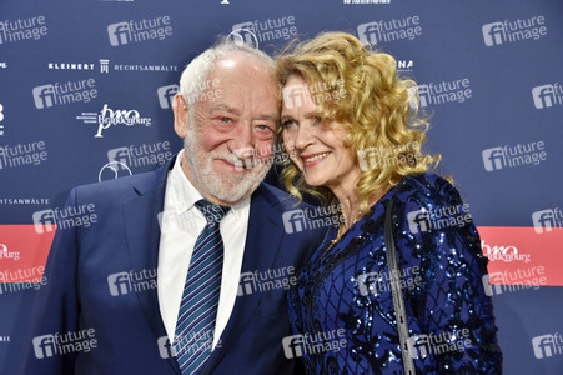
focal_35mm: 78
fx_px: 1219
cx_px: 282
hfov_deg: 26.0
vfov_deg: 17.5
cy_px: 188
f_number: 6.3
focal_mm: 78
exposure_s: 1/160
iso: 1000
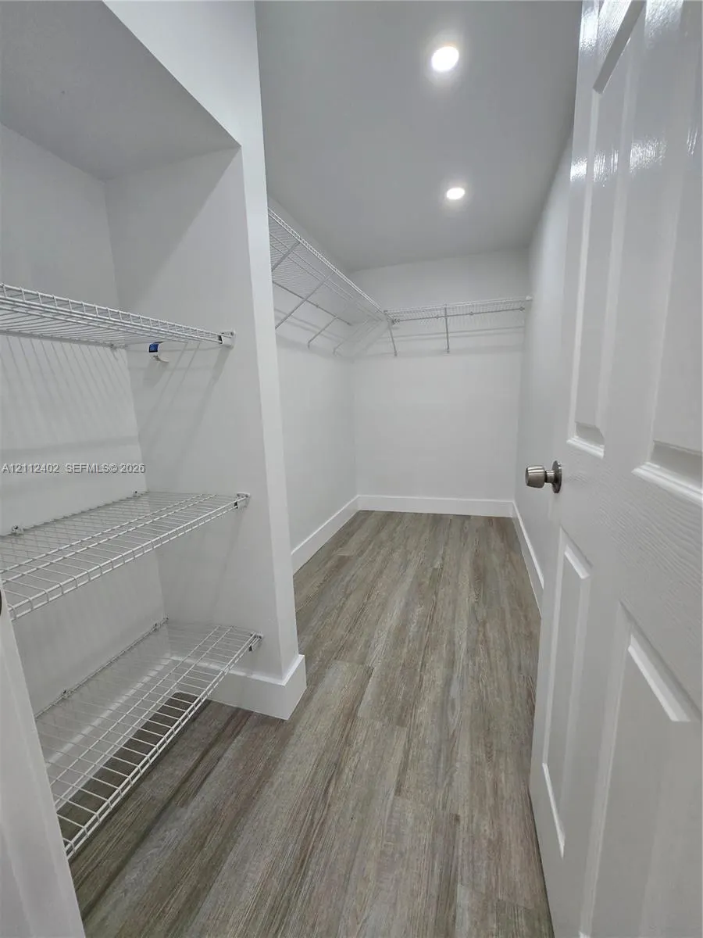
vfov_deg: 106.2
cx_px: 352
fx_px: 352
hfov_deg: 89.9
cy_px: 469
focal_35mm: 13
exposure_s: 1/60
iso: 100
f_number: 2.2
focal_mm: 1.7
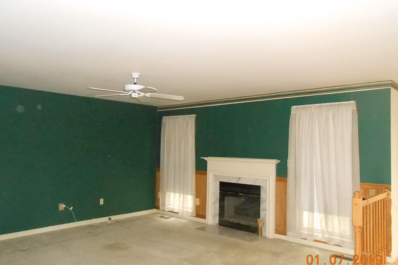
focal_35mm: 28
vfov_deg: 46.4
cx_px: 201
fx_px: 310
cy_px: 139
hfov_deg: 65.5
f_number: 3.5
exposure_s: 1/25
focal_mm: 4.6
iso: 1600
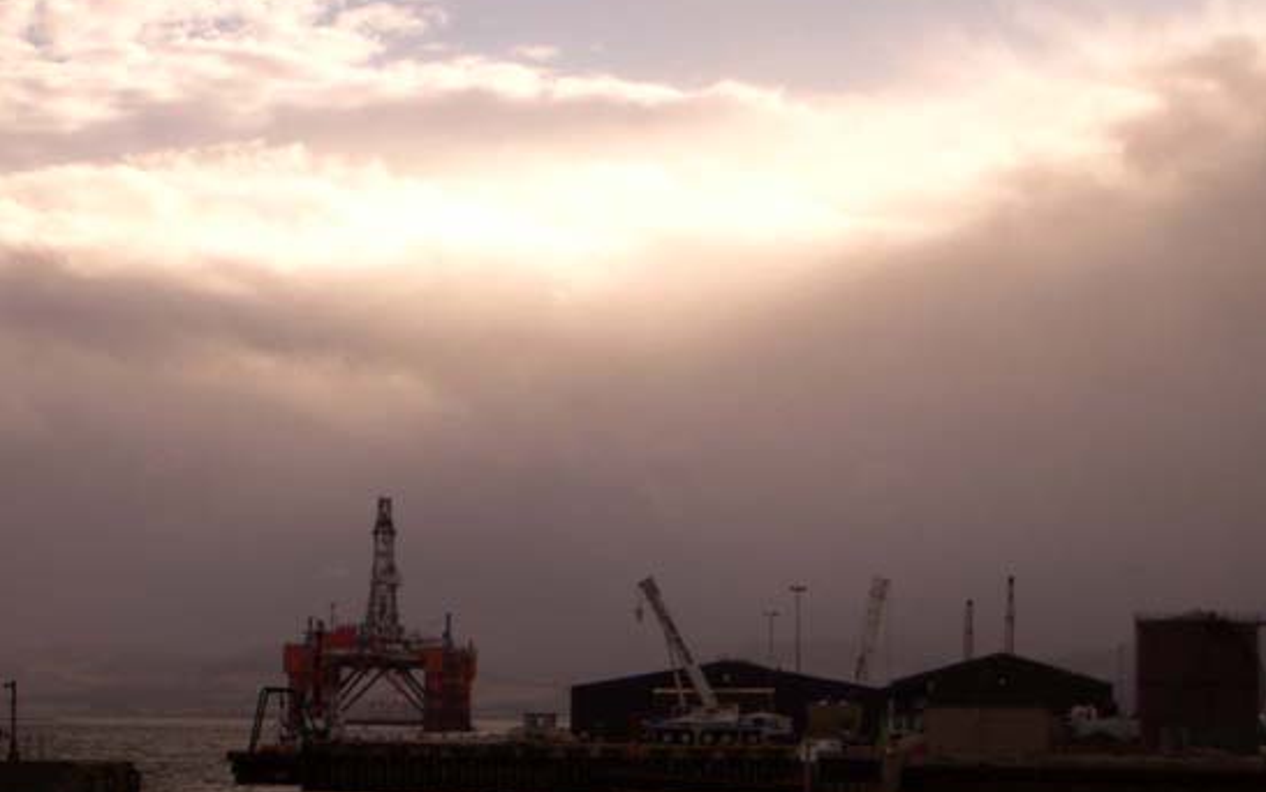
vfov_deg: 11.7
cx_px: 634
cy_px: 372
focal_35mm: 112
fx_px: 3865
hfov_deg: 18.6
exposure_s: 1/320
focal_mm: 17.4
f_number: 7.7
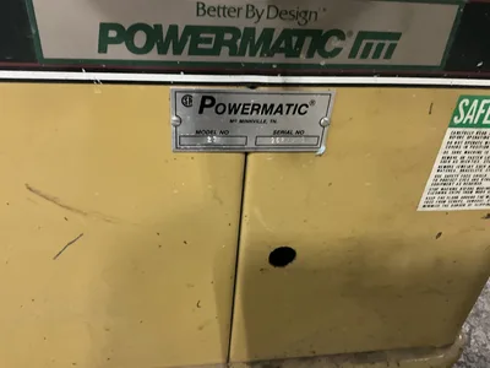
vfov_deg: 48.2
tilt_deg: -33.1
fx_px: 411
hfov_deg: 61.7
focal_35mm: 29
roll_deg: -5.8
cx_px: 245
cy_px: 184
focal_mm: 3
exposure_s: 1/30
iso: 500
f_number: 1.8
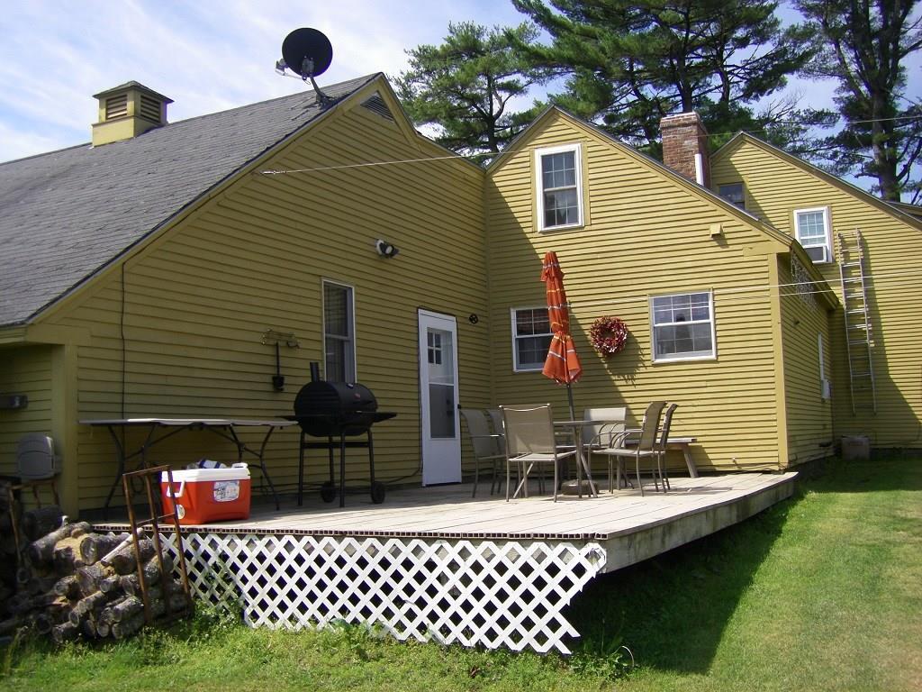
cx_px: 461
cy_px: 346
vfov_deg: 37.7
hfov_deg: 49.0
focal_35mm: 38
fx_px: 1012
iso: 64
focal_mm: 6.3
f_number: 7
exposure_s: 1/100
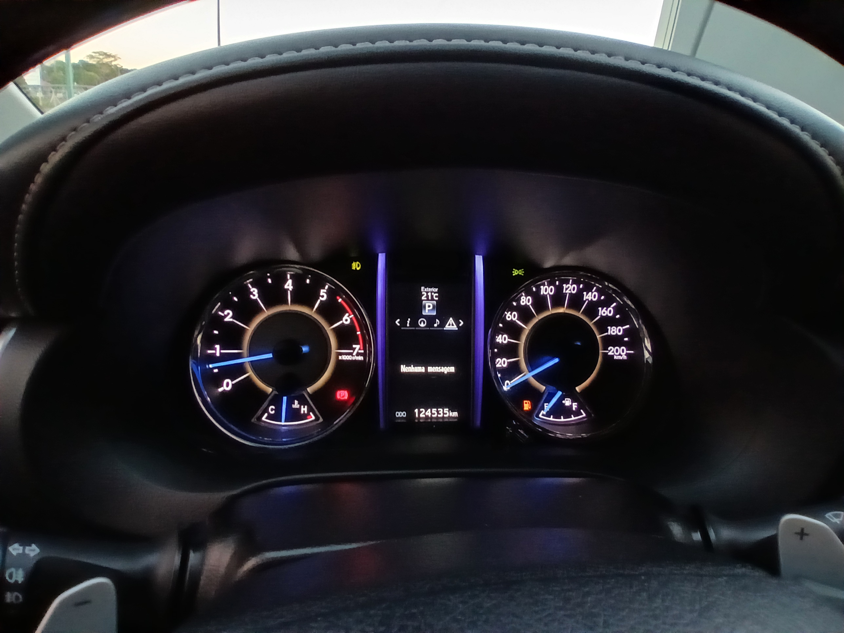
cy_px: 316
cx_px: 422
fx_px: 414
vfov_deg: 74.7
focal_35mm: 17
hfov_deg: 91.0
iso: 640
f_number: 2.2
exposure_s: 1/24
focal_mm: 1.4
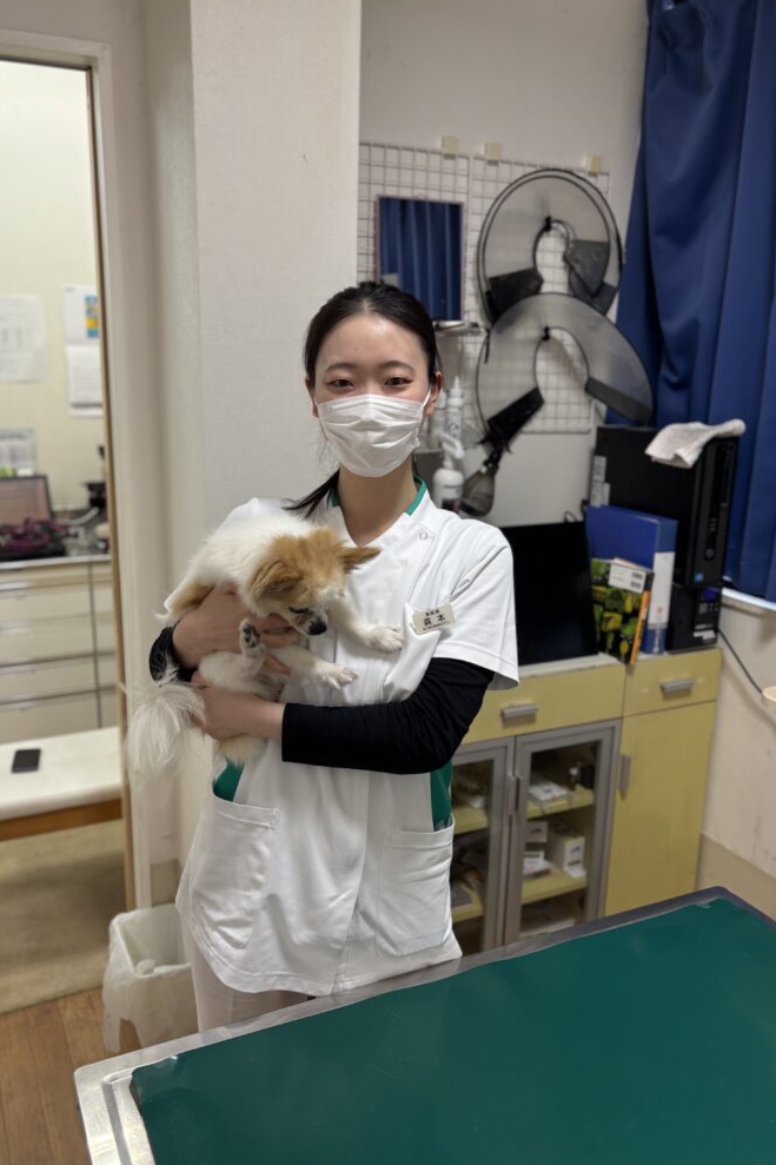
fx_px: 906
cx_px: 356
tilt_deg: -15.4
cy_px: 594
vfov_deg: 65.5
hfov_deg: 46.3
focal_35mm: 28
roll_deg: -2.2
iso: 80
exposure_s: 1/100
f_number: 1.6
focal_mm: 5.96
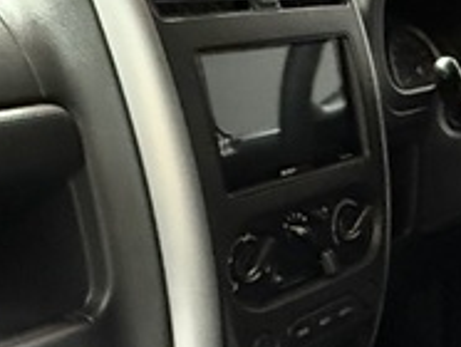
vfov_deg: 18.4
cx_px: 555
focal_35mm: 77
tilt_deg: -23.4
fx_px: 1027
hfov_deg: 23.2
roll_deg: -1.4
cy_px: 384
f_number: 2.2
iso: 1250
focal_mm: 2.22
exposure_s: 1/33
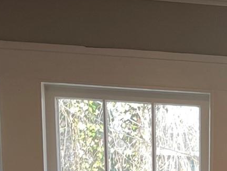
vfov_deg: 10.6
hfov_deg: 15.1
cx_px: 319
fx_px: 807
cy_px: 388
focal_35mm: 123
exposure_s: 1/60
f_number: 1.6
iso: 64
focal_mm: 4.2
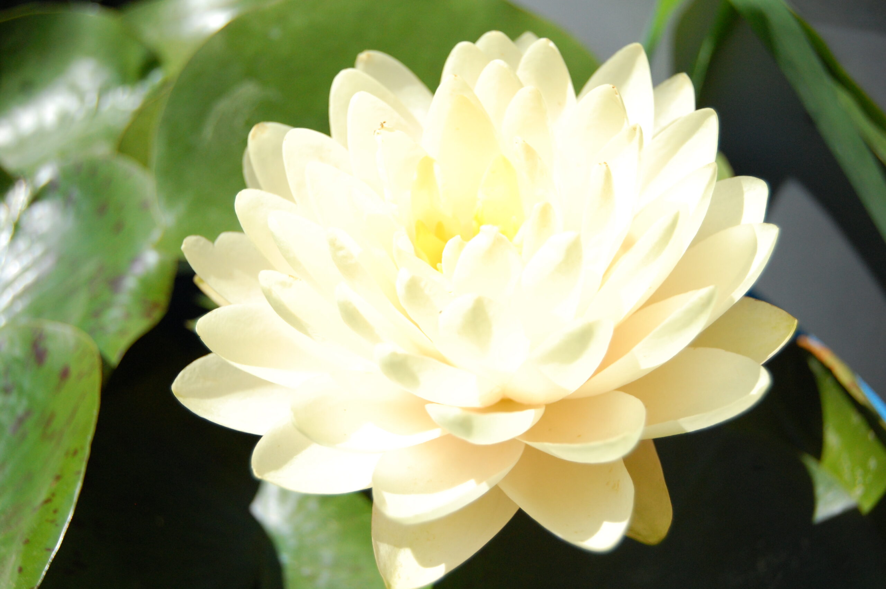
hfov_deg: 35.1
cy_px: 294
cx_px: 443
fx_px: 1402
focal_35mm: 57
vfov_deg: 23.7
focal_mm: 38
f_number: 4.8
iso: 800
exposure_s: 1/4000
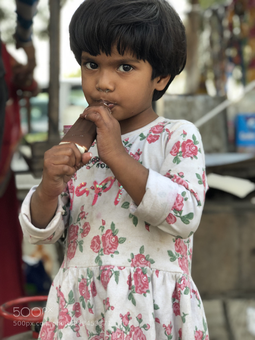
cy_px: 170
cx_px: 128
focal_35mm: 57
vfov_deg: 33.8
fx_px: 560
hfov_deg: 25.7
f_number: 2.8
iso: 32
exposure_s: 1/100
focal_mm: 6.6
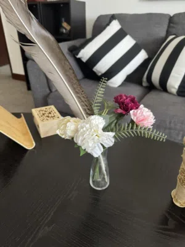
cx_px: 92
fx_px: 171
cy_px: 124
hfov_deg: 56.8
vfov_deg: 71.6
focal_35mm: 24
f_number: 1.78
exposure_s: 1/58
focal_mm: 6.76
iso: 800
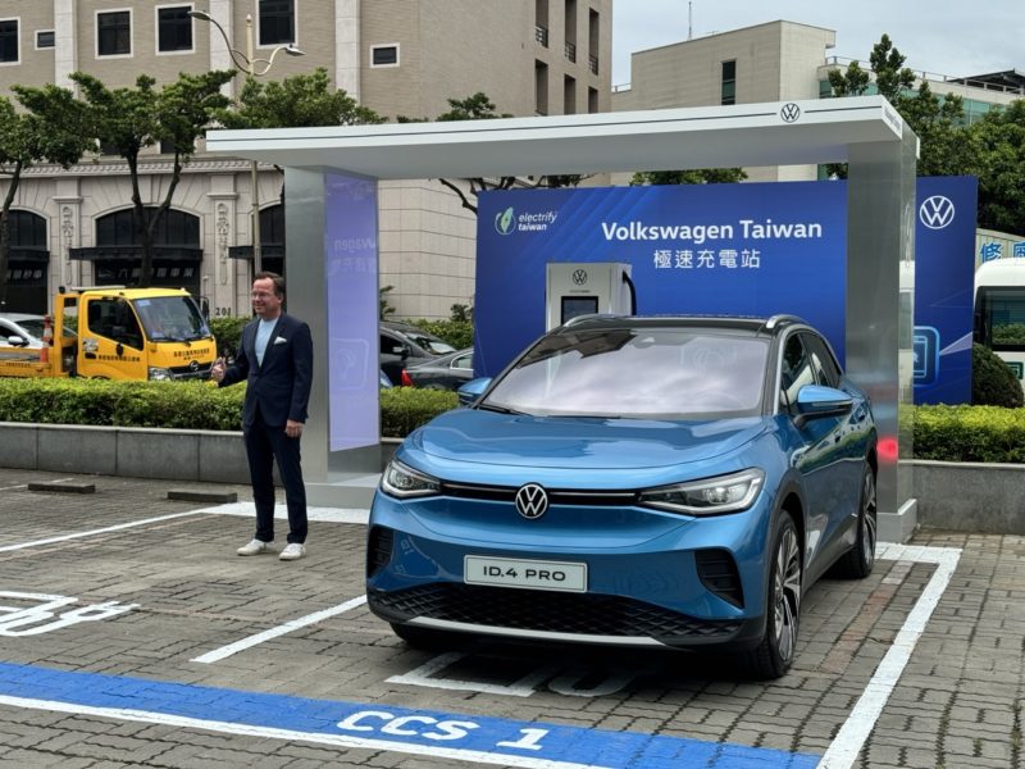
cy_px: 384
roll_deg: +0.3
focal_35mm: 48
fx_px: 1421
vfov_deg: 30.3
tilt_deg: -1.9
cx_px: 512
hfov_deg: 39.7
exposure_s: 1/2959
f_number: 1.78
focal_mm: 6.76
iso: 64
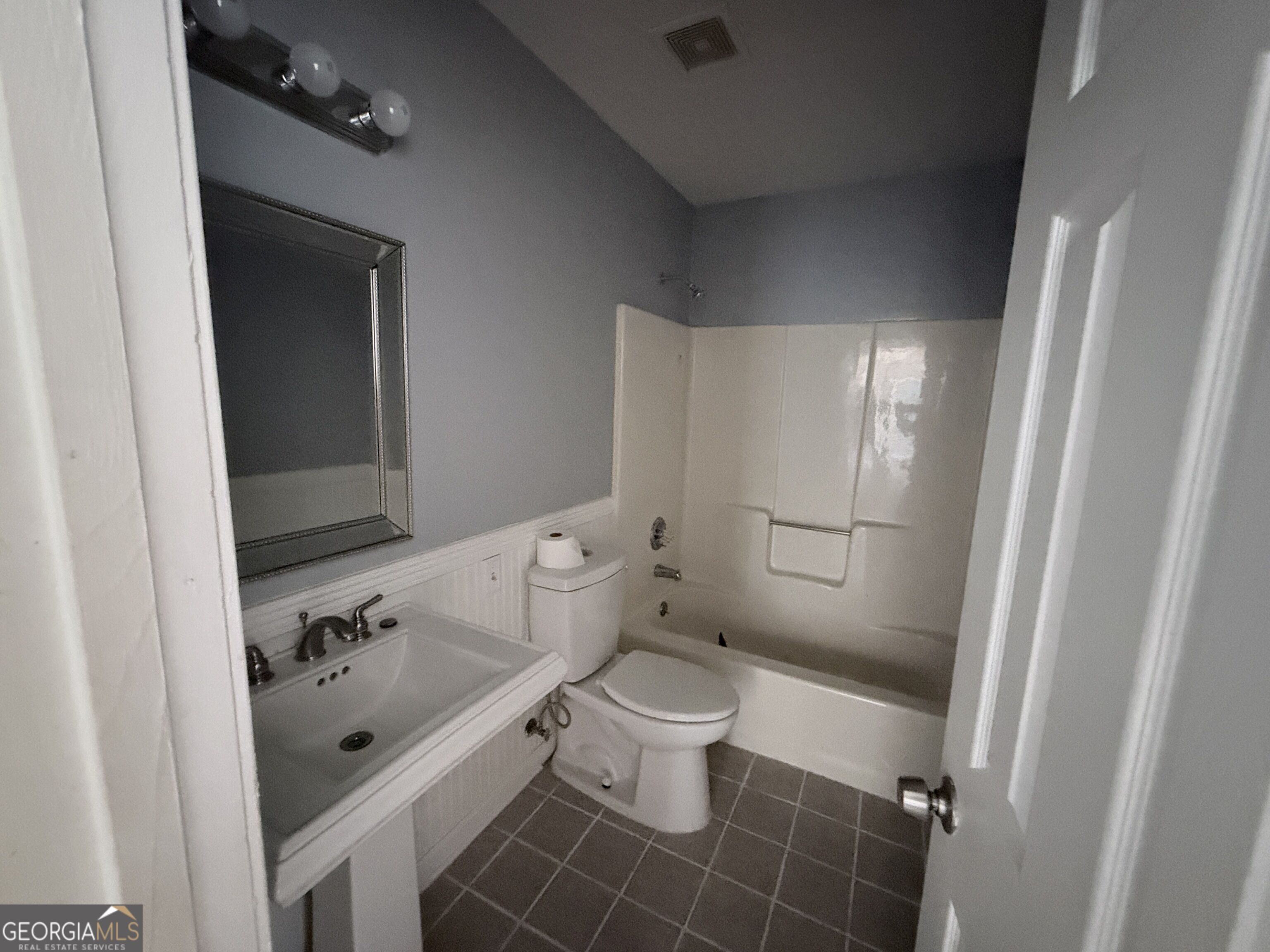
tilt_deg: -9.7
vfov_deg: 85.7
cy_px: 476
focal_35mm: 14
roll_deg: -1.8
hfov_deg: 102.1
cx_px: 635
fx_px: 514
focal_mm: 2.22
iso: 1250
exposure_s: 1/29
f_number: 2.2
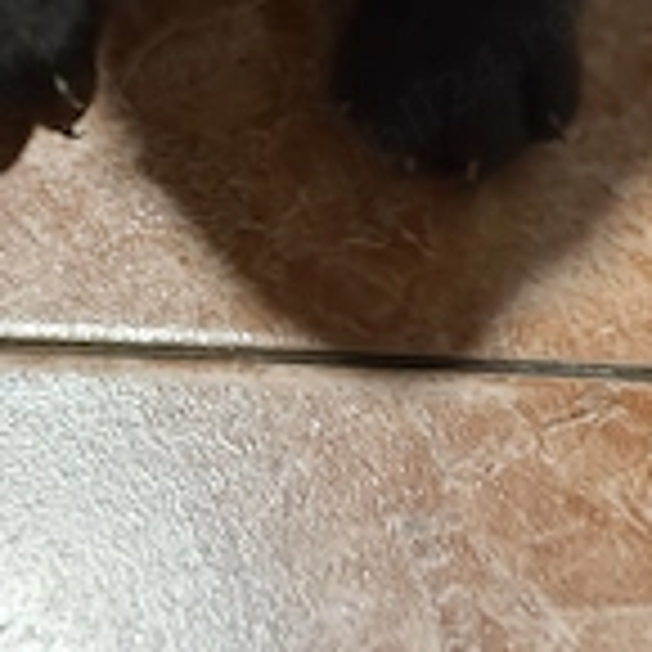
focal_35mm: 117
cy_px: -162
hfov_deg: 14.9
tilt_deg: -47.4
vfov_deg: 14.4
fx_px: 2493
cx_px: 279
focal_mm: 6.76
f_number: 1.78
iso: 500
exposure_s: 1/33
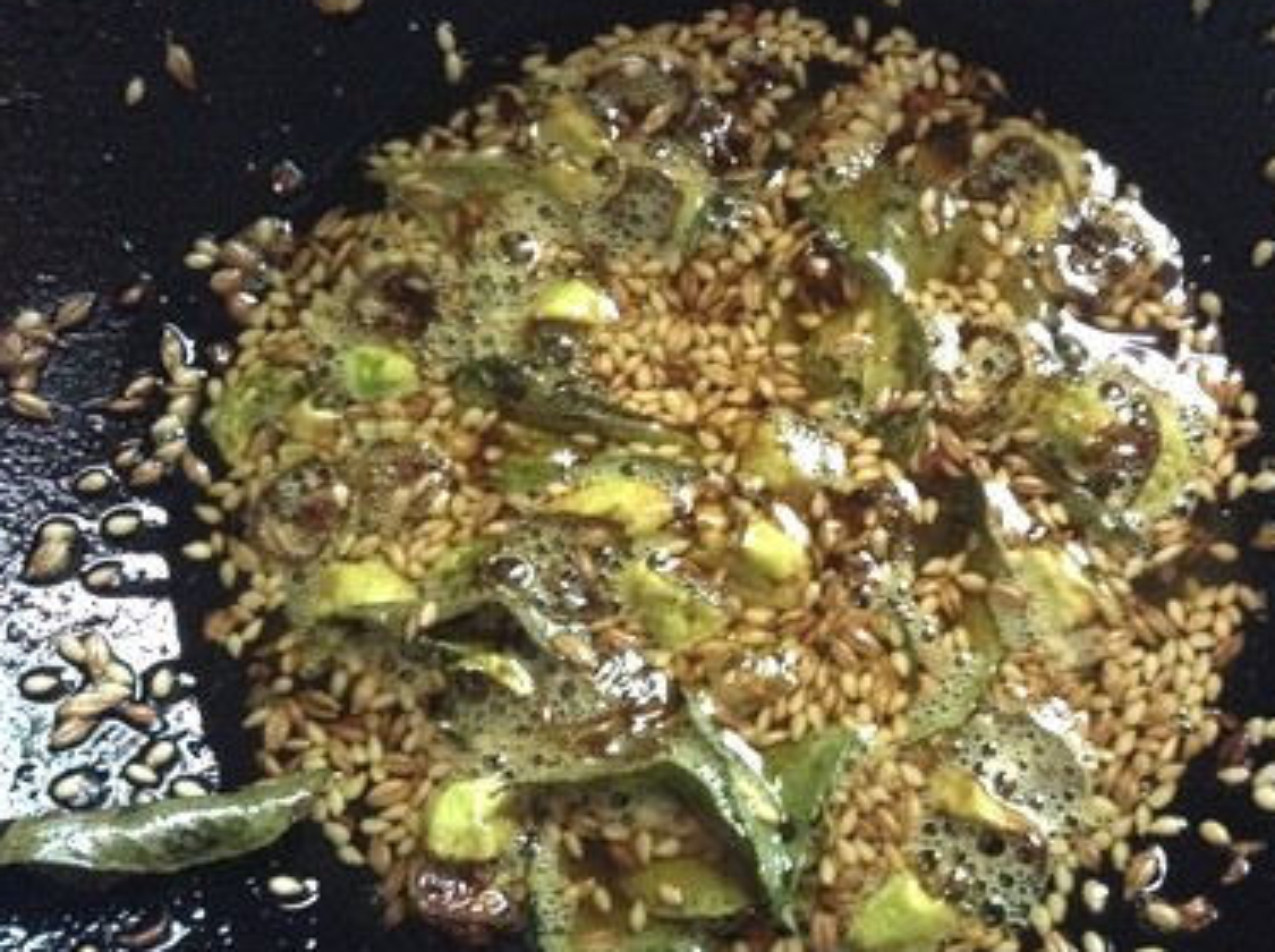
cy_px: 532
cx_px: 843
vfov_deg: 32.8
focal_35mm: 44
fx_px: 1618
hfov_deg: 42.5
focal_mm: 3.3
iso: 500
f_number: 2.4
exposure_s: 1/15
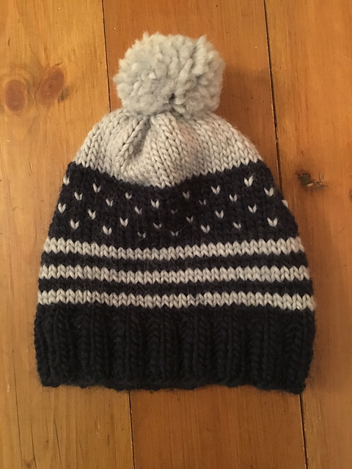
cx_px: 176
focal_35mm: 29
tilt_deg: -87.2
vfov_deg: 61.7
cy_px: 234
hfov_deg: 48.2
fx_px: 393
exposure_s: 1/17
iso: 800
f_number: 2.2
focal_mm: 4.15
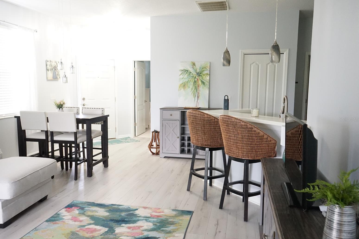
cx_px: 174
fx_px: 299
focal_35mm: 30
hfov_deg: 61.9
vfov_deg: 43.6
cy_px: 119
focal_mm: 29
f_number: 6.3
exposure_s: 1/40
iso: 6400
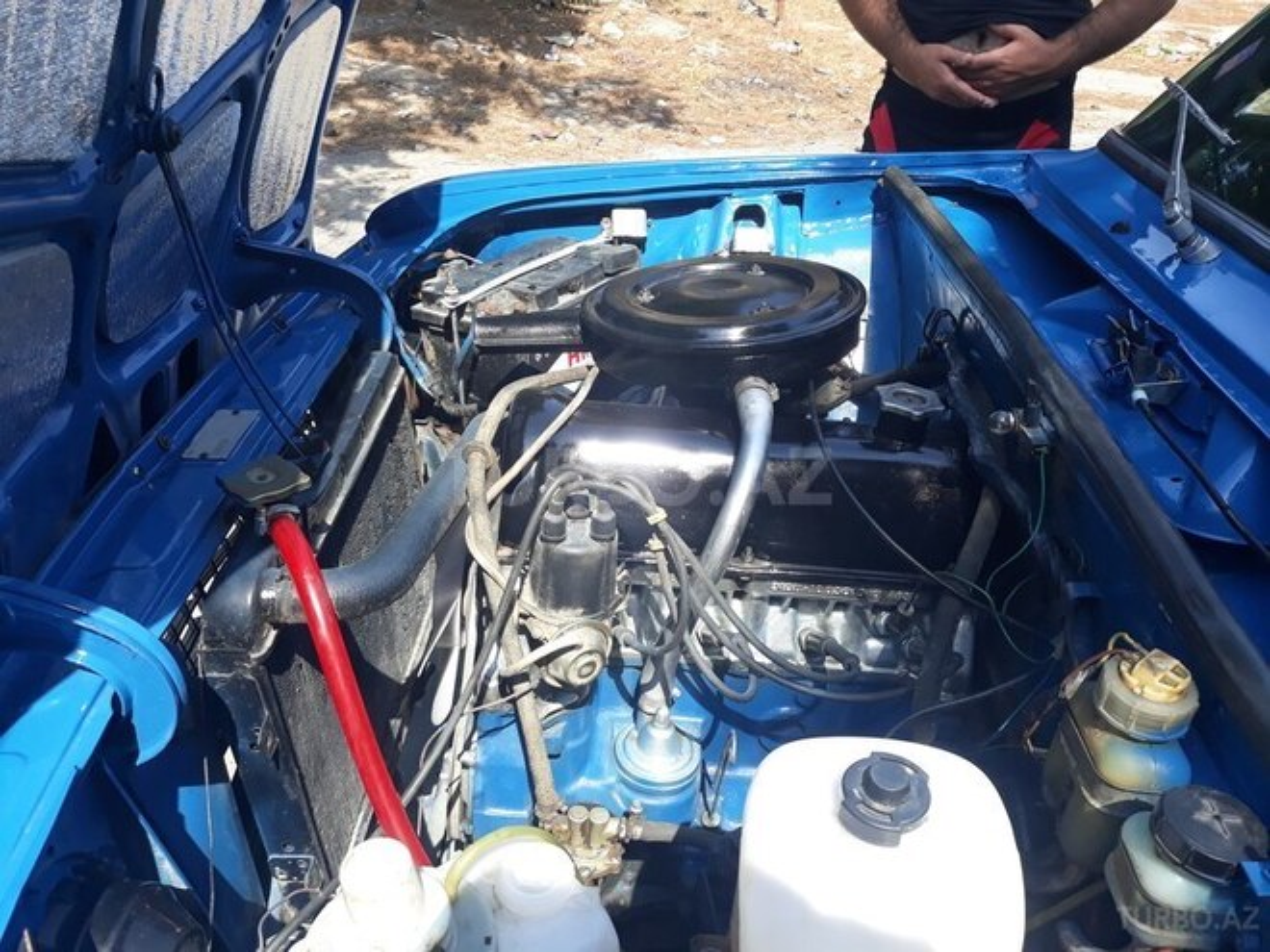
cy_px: 476
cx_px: 635
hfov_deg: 65.3
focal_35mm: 27
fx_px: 991
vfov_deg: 51.4
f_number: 1.7
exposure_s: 1/617
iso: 40
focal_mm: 3.71
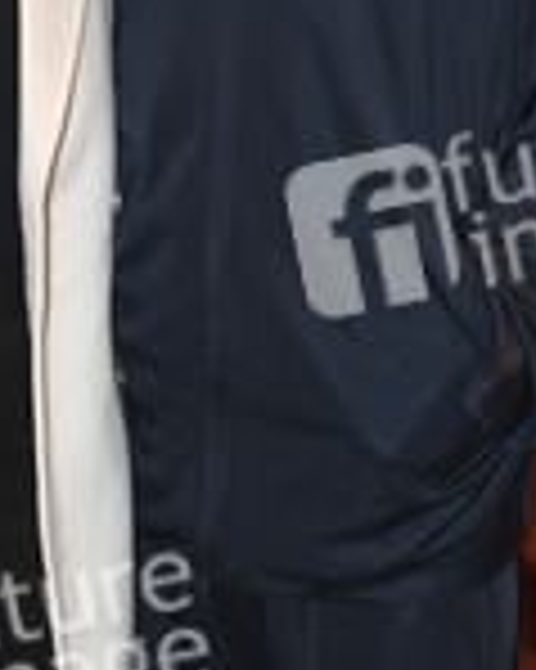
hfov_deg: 14.8
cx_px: 108
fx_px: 2045
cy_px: -13
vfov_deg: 18.1
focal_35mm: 103
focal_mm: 41
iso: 1000
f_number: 2.8
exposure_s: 1/200
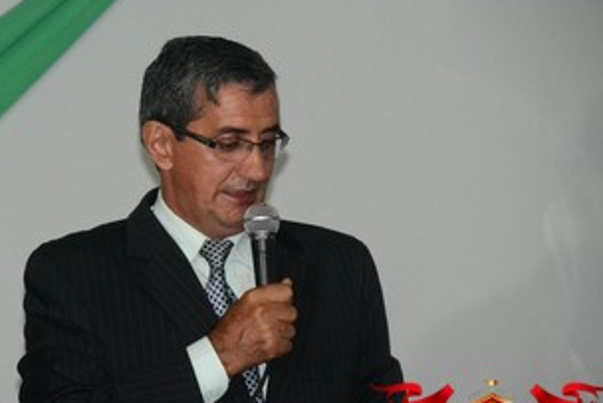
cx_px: 194
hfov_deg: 6.9
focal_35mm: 300
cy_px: 210
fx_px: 5023
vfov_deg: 4.6
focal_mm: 135
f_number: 5.6
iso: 3200
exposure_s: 1/60
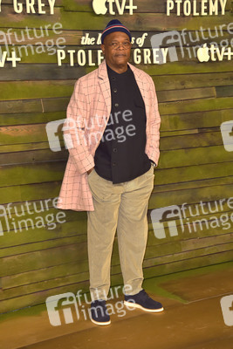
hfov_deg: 18.9
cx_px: 116
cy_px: 174
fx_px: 698
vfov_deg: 28.1
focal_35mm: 72
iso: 400
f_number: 7.1
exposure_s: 1/250
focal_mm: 72
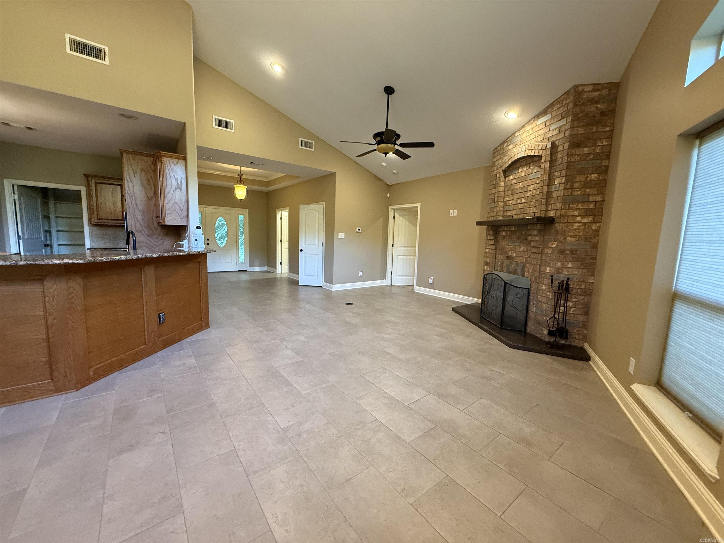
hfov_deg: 102.1
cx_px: 362
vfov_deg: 85.7
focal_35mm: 14
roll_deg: -1.6
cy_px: 272
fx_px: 293
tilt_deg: -5.3
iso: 500
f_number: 2.2
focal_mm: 2.22
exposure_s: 1/60
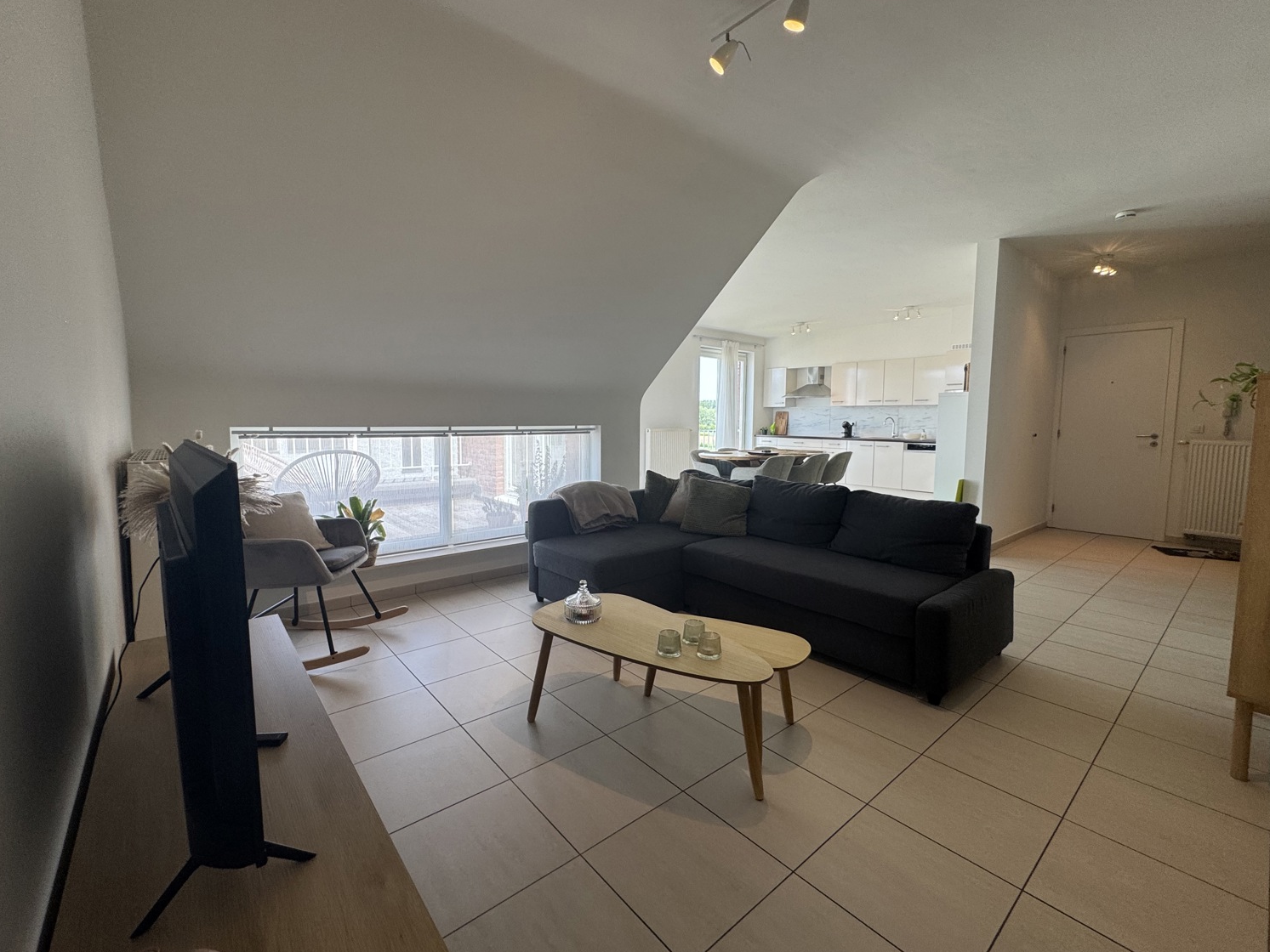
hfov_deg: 98.2
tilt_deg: -4.6
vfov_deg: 81.7
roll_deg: -0.3
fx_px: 550
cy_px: 467
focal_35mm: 15
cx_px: 621
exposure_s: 1/100
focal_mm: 2.22
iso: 50
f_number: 2.2
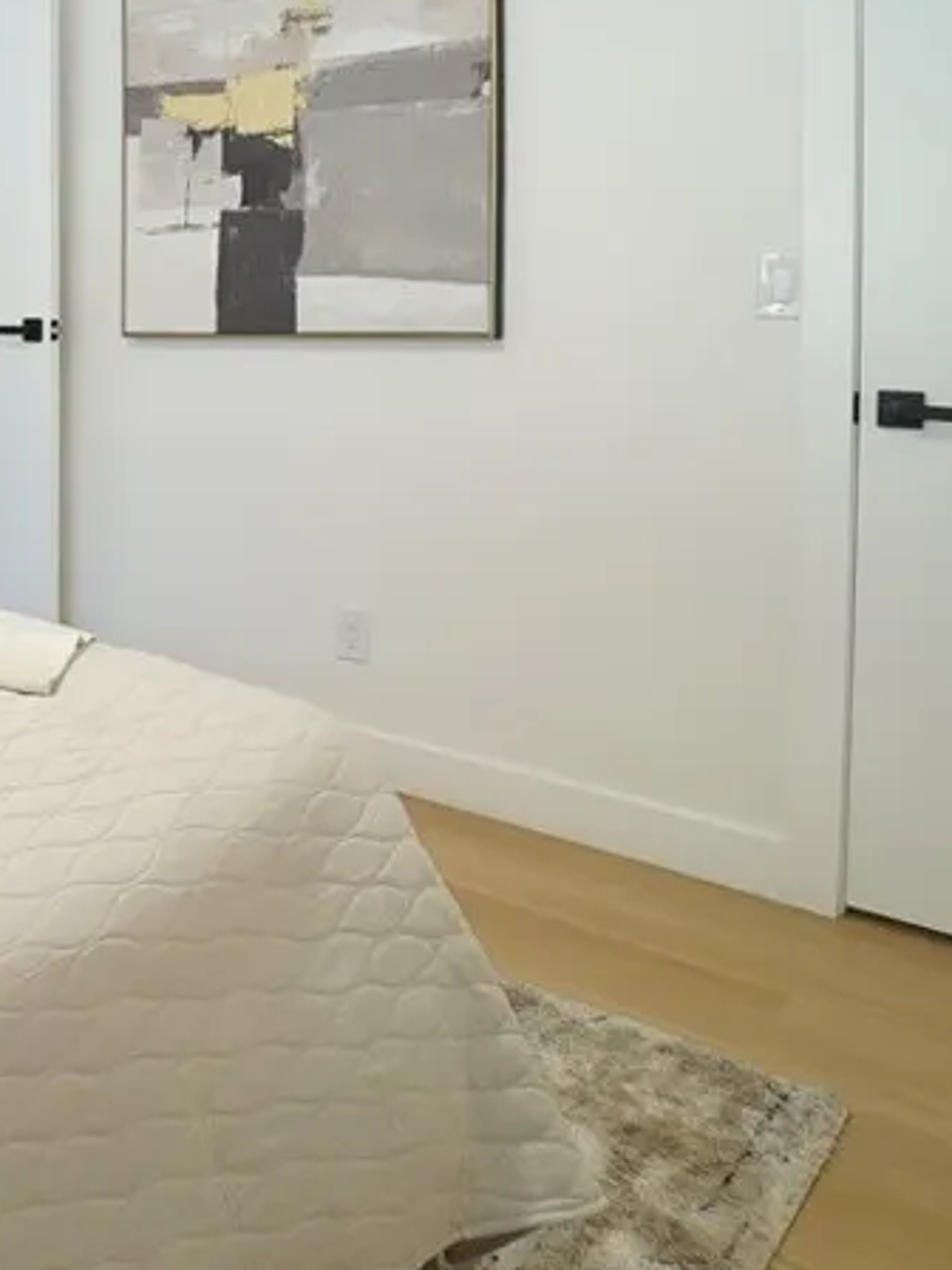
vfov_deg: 53.2
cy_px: 339
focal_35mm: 33
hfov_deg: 35.9
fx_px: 1210
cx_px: -119
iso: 800
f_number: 5.6
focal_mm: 10
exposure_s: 1/30
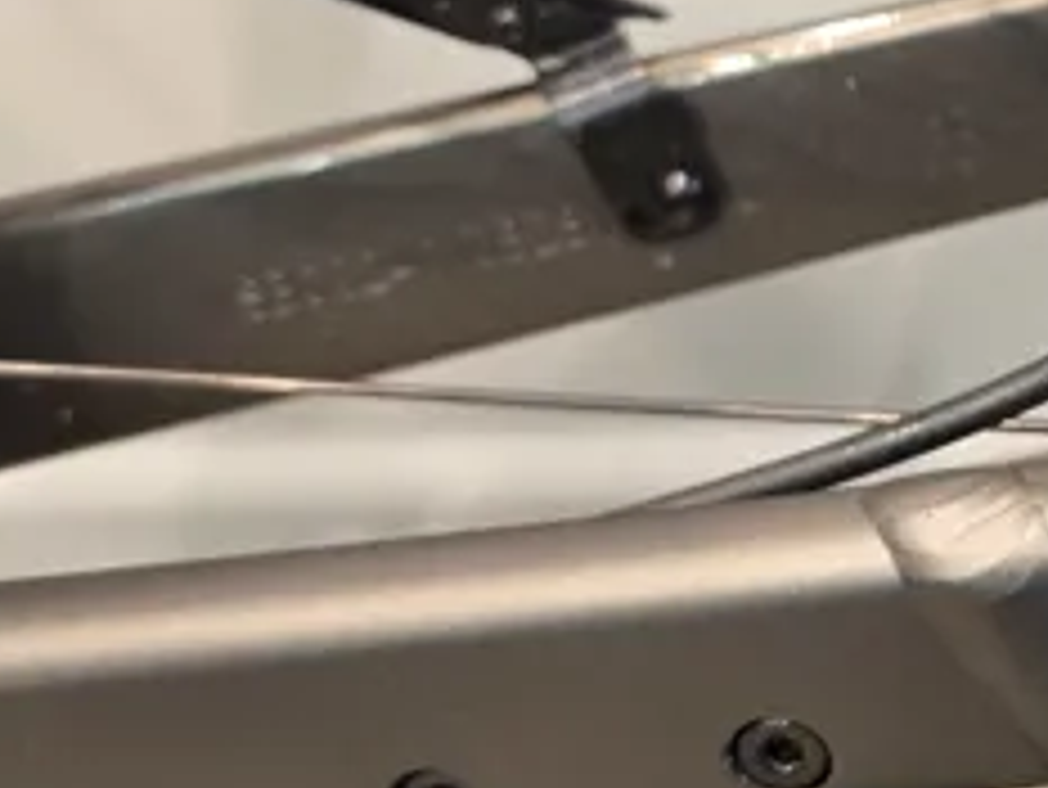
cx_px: 1241
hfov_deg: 22.8
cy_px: 144
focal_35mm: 79
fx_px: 2393
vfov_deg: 18.5
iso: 250
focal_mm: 6.3
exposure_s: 1/50
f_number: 1.7
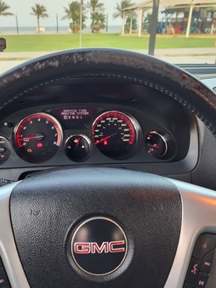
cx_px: 70
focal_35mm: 31
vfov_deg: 58.4
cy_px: 143
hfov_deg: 44.7
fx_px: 258
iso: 250
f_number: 1.8
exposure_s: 1/120
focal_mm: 6.4
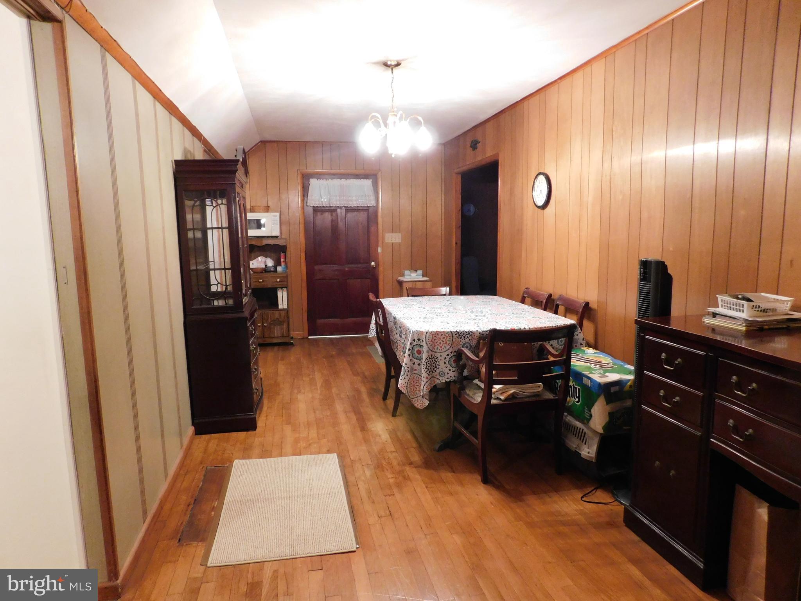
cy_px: 300
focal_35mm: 23
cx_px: 400
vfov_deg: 58.9
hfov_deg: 73.9
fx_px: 532
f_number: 3
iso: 450
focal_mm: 4
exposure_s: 1/8
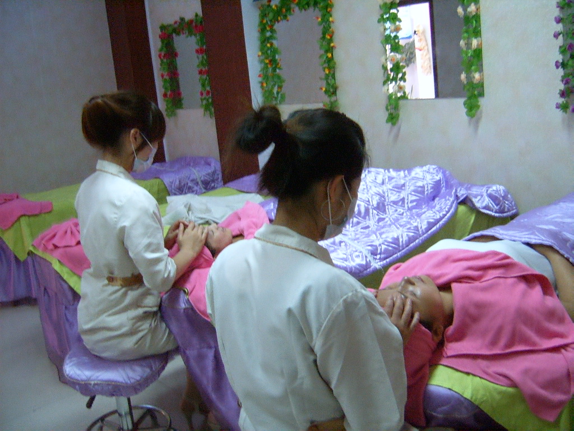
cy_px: 216
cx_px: 287
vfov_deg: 40.7
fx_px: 580
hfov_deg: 52.6
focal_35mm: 35
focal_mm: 5.8
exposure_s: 1/10
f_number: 2.8
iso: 100
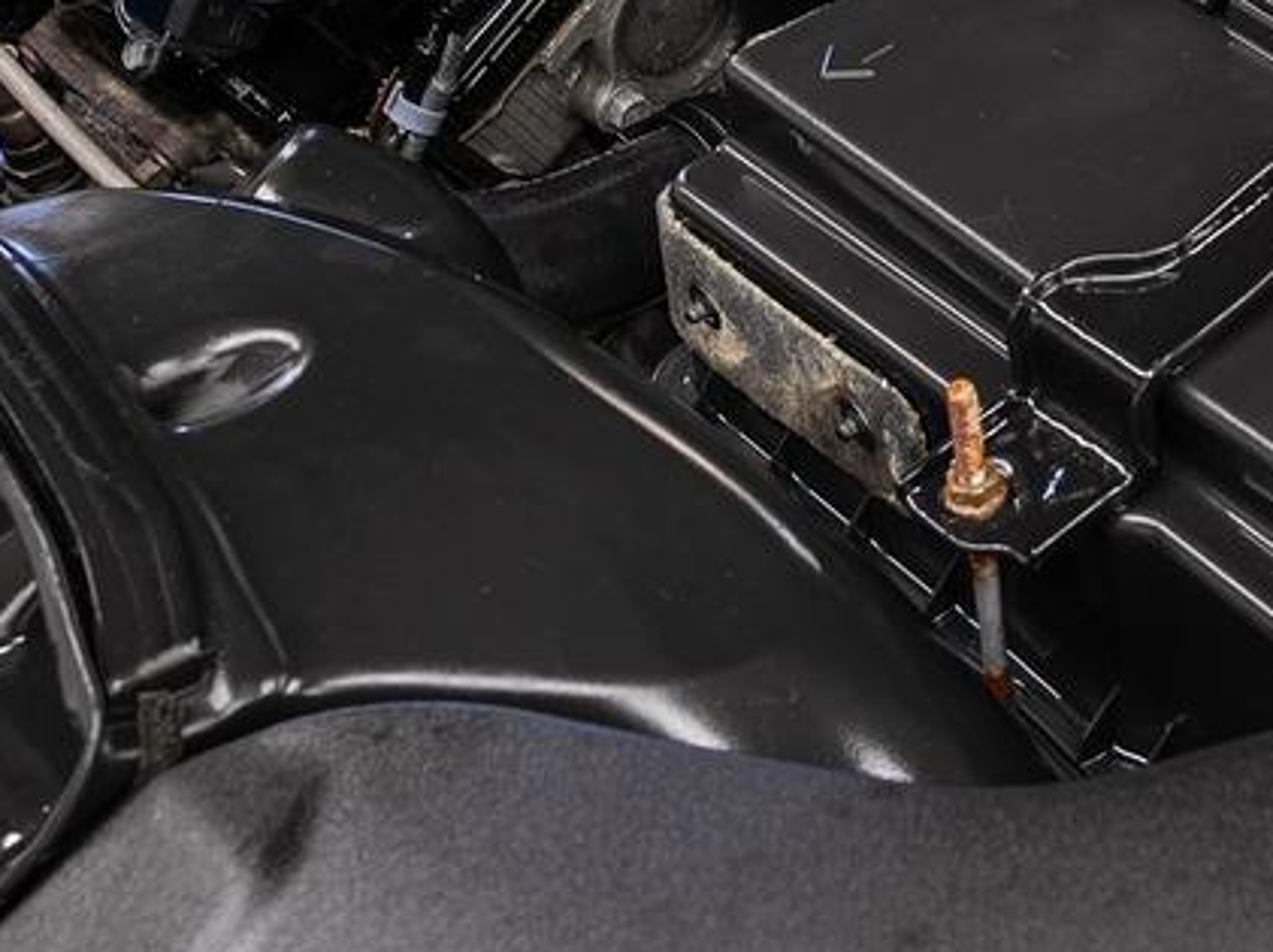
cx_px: 1391
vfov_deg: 17.4
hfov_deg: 23.3
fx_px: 2903
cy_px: -317
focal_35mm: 79
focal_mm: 24
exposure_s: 1/1.25
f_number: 7.1
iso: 100
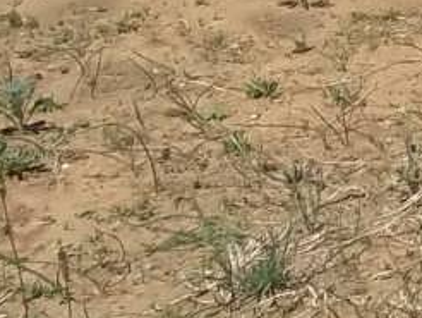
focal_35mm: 156
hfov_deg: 11.1
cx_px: 940
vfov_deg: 9.4
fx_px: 1904
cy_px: -58
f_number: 5.5
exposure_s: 1/800
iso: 80
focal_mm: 5.7
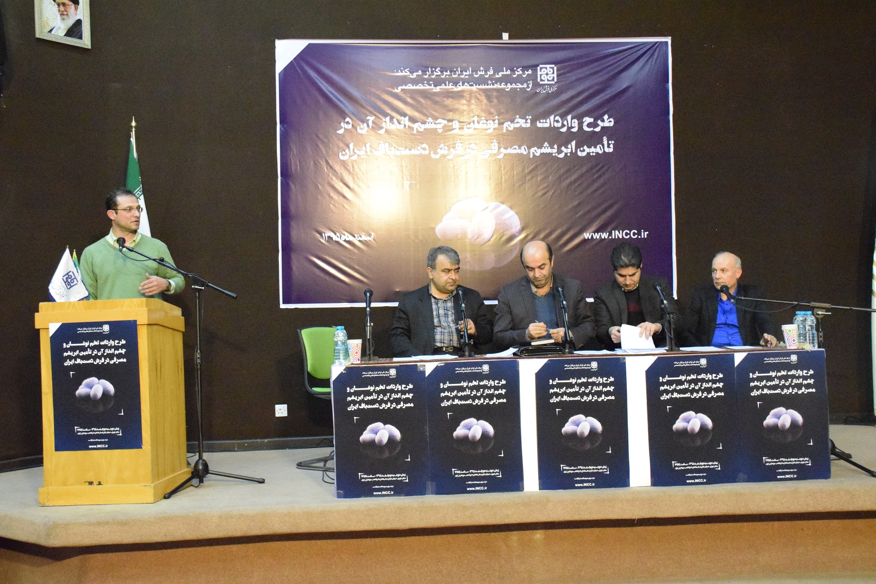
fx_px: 949
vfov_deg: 34.2
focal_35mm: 39
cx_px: 438
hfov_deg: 49.6
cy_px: 292
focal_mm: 26
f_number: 7.1
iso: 12800
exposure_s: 1/80
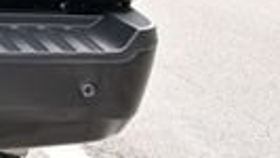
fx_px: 899
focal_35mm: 121
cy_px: -84
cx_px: -354
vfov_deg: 9.7
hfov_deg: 13.7
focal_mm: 16
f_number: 5
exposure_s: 1/100
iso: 100
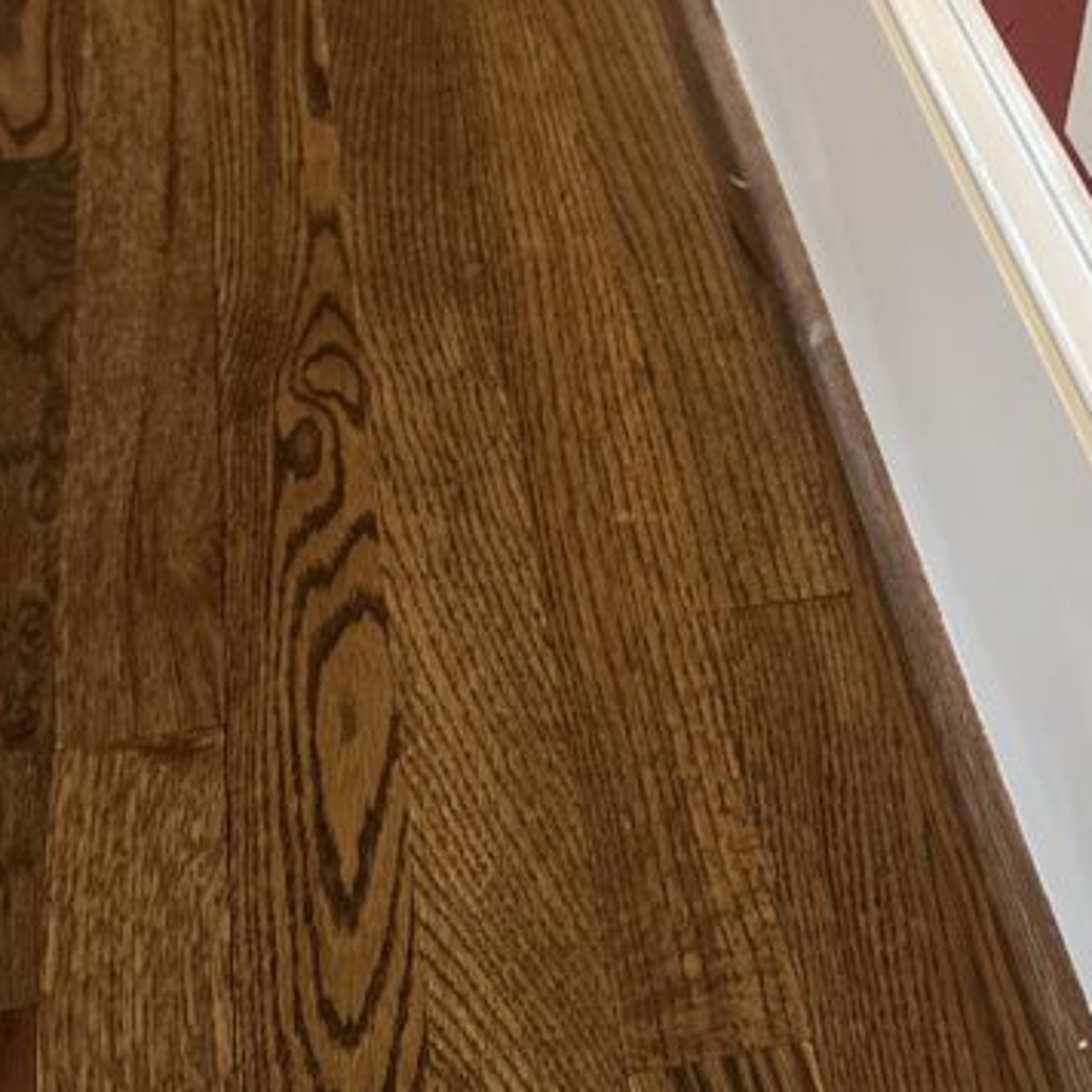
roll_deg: -3.3
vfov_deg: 27.5
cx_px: 825
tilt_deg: -35.9
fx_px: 2177
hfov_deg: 27.7
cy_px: 190
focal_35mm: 61
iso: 800
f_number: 1.78
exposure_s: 1/40
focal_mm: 6.86
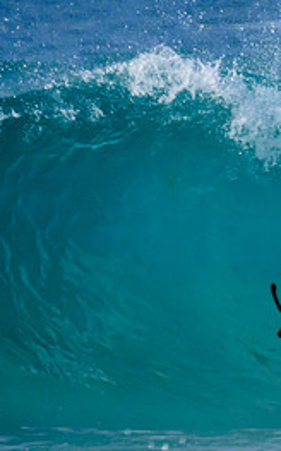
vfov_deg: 0.9
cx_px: 591
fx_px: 28462
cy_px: 310
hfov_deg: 0.6
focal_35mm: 2319
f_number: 11
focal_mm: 800
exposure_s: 1/2000
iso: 720
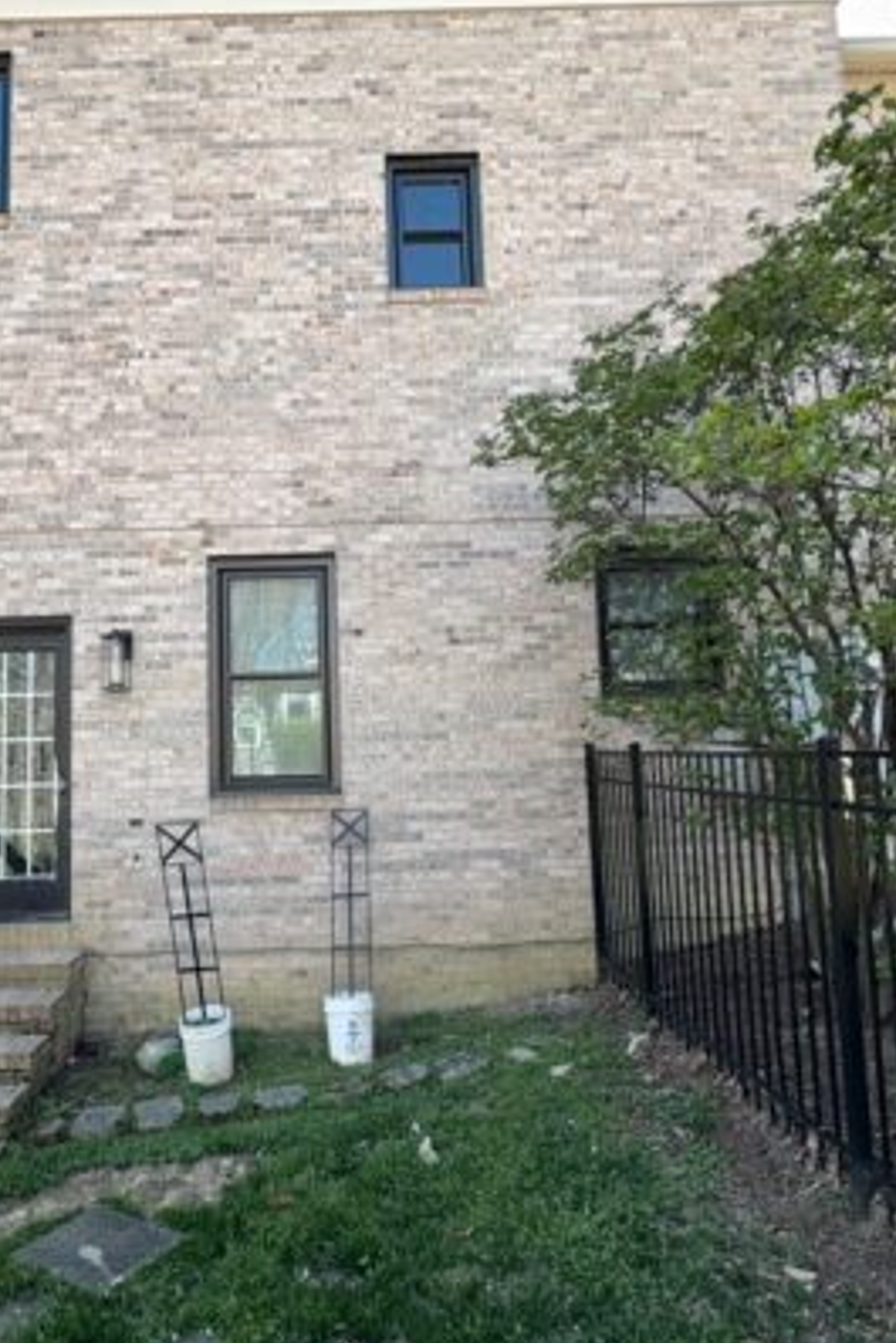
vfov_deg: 78.5
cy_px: 690
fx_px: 821
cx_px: 348
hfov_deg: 56.7
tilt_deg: +4.0
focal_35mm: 22
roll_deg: +1.4
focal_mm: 2.22
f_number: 2.2
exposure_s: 1/64
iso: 16
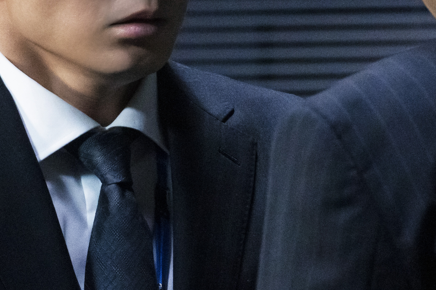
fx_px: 6007
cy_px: 67
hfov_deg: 4.2
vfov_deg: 2.8
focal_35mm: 496
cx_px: 152
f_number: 6.3
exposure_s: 1/80
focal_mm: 135
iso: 8000
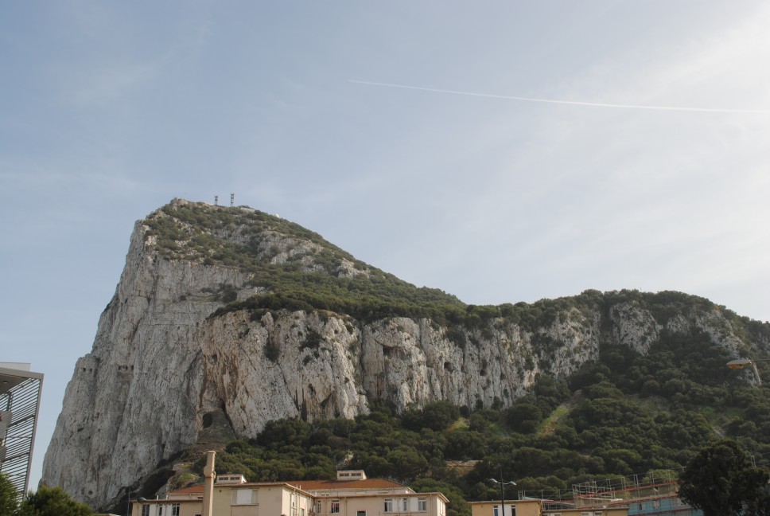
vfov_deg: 37.0
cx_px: 385
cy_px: 258
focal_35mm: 36
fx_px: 771
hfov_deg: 53.1
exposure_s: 1/200
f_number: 10
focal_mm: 24
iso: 100
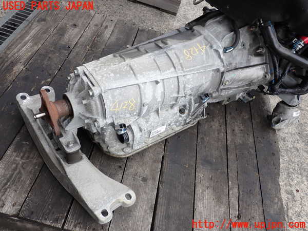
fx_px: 267
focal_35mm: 30
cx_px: 154
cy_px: 116
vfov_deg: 46.8
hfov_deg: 60.0
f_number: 2.3
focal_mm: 5.4
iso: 100
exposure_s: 1/125
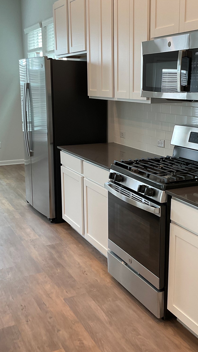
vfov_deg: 47.4
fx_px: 402
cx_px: 136
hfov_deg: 27.5
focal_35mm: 43
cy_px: 173
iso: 50
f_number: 1.8
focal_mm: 3
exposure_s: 1/60
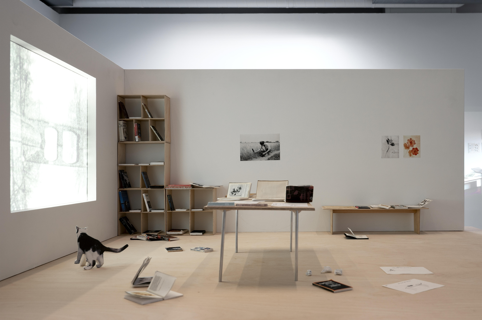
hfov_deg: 62.0
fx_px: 401
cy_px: 160
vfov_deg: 43.6
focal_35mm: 30
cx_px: 241
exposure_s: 1/1.67
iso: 200
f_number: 11
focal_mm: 30
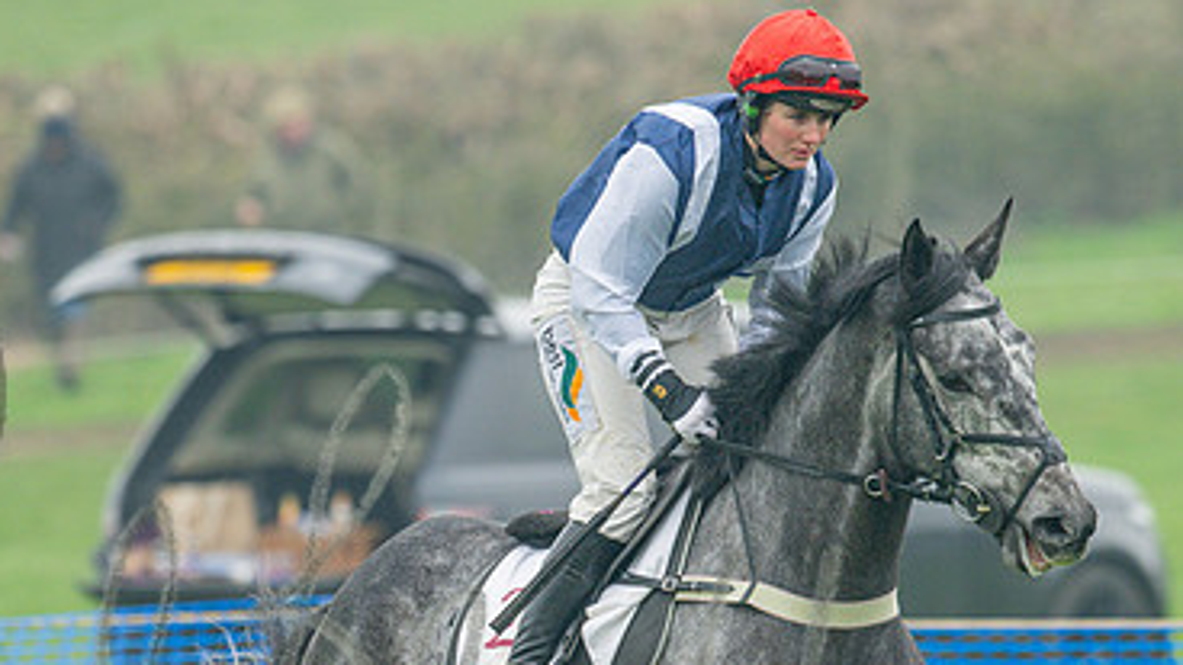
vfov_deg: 1.4
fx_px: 26914
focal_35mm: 858
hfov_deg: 2.5
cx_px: 473
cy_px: 504
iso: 400
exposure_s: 1/400
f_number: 5
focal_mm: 400
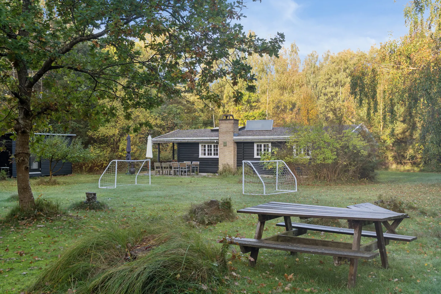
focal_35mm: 33
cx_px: 220
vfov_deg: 40.0
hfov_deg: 57.2
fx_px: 404
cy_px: 147
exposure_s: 1/50
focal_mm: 22
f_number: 8
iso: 200
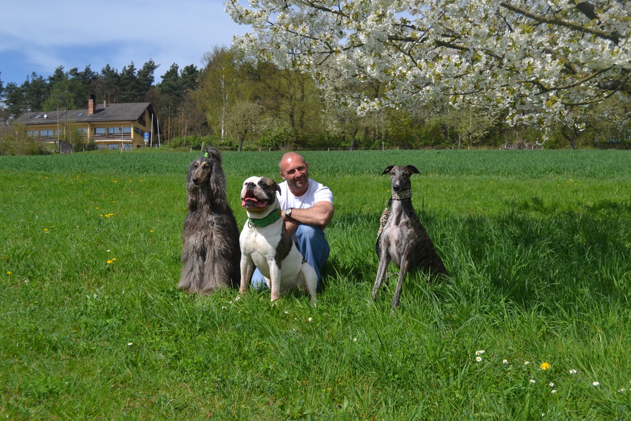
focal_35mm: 45
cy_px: 210
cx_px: 316
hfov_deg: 43.6
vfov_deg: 29.9
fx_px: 789
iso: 400
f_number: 6.3
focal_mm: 30
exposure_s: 1/1600
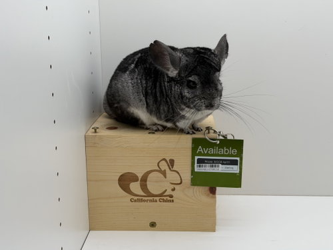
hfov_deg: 39.7
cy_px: 125
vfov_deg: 30.3
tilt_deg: -13.3
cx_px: 166
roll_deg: +0.3
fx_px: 462
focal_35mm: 48
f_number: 1.78
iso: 80
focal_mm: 6.76
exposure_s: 1/828
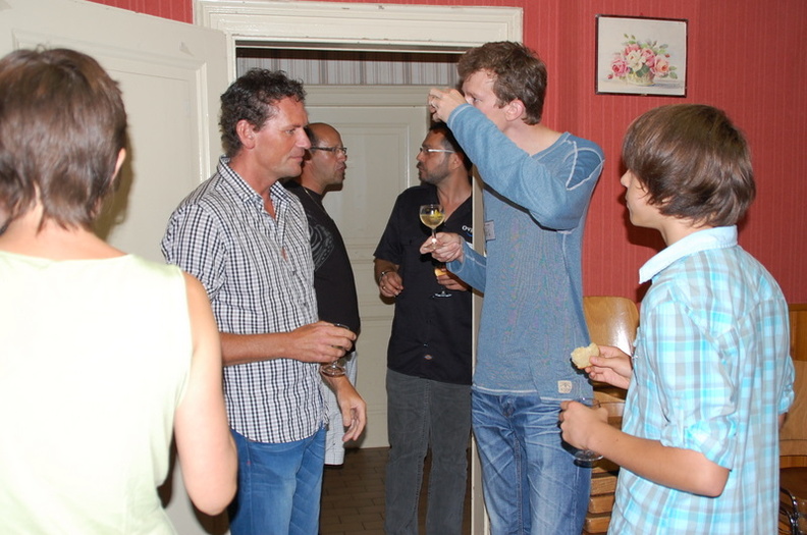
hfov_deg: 51.4
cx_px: 404
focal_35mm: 38
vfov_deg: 35.4
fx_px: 839
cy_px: 268
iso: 400
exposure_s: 1/60
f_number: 3.8
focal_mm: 25
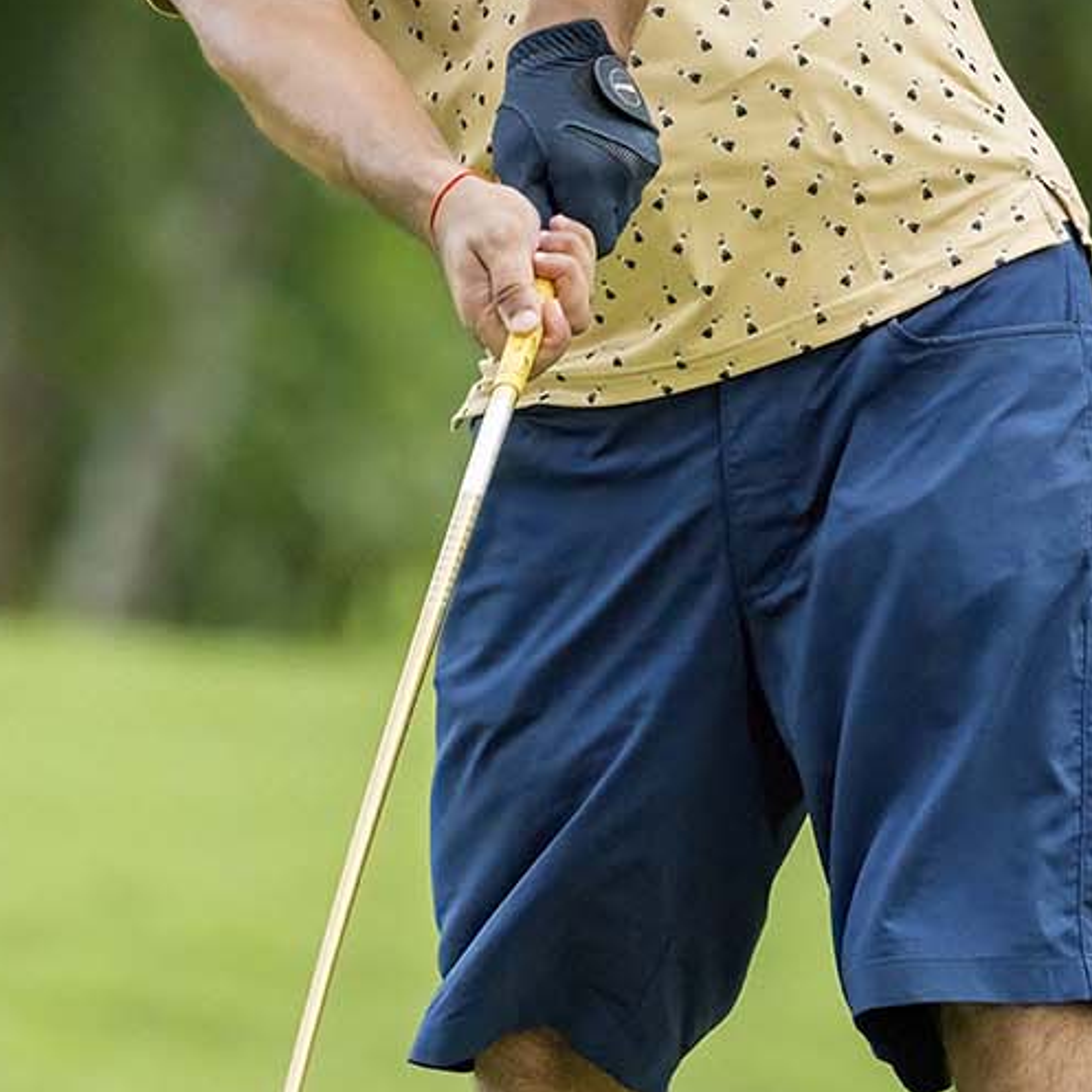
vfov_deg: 1.8
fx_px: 35155
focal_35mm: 985
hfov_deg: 1.8
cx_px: 642
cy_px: 444
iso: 3200
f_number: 3.5
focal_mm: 400
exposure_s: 1/5000
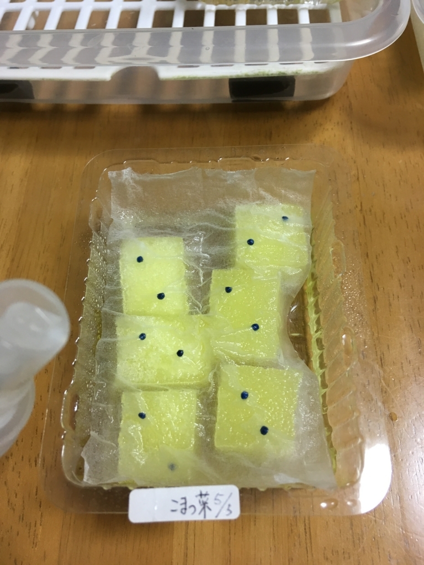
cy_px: 282
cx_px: 212
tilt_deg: -64.9
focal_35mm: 29
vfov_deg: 61.7
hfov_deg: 48.2
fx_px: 474
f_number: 2.2
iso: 80
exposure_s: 1/30
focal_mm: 4.15
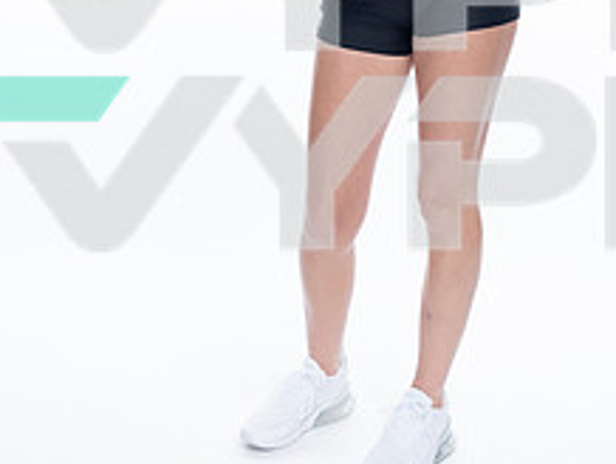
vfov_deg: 12.1
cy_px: -34
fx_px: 2156
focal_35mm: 121
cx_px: 381
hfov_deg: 16.2
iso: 400
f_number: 5.6
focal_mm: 61
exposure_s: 1/250
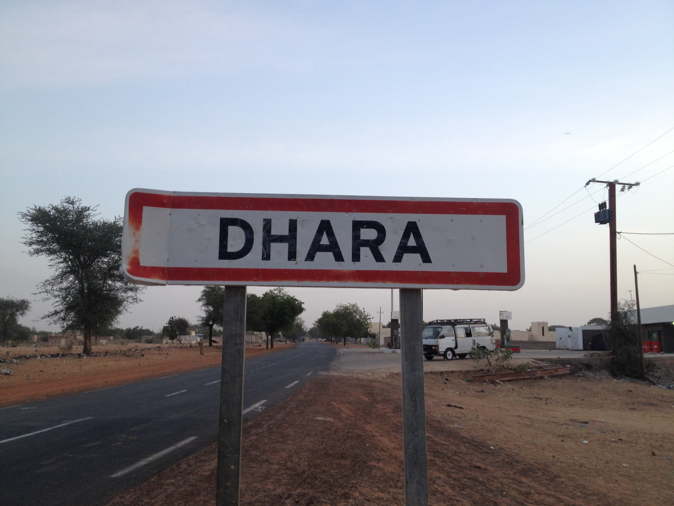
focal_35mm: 35
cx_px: 337
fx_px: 681
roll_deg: +1.1
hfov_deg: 52.6
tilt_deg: +7.2
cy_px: 253
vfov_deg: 40.7
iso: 50
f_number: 2.4
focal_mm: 4.28
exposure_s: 1/60
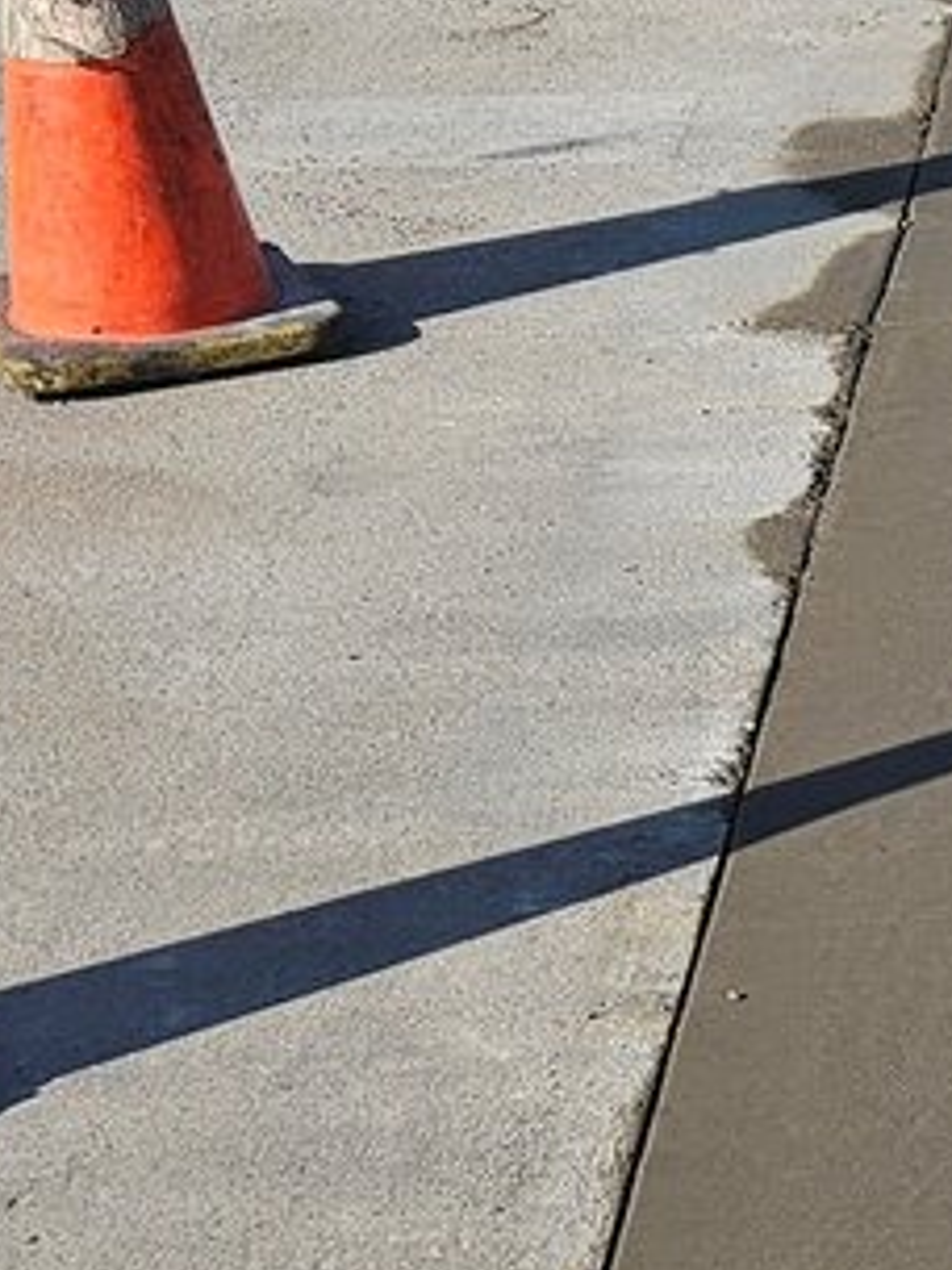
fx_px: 4437
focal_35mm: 121
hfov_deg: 11.5
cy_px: 1326
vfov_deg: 15.9
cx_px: 1649
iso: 25
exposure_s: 1/1957
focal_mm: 5.4
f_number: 1.8
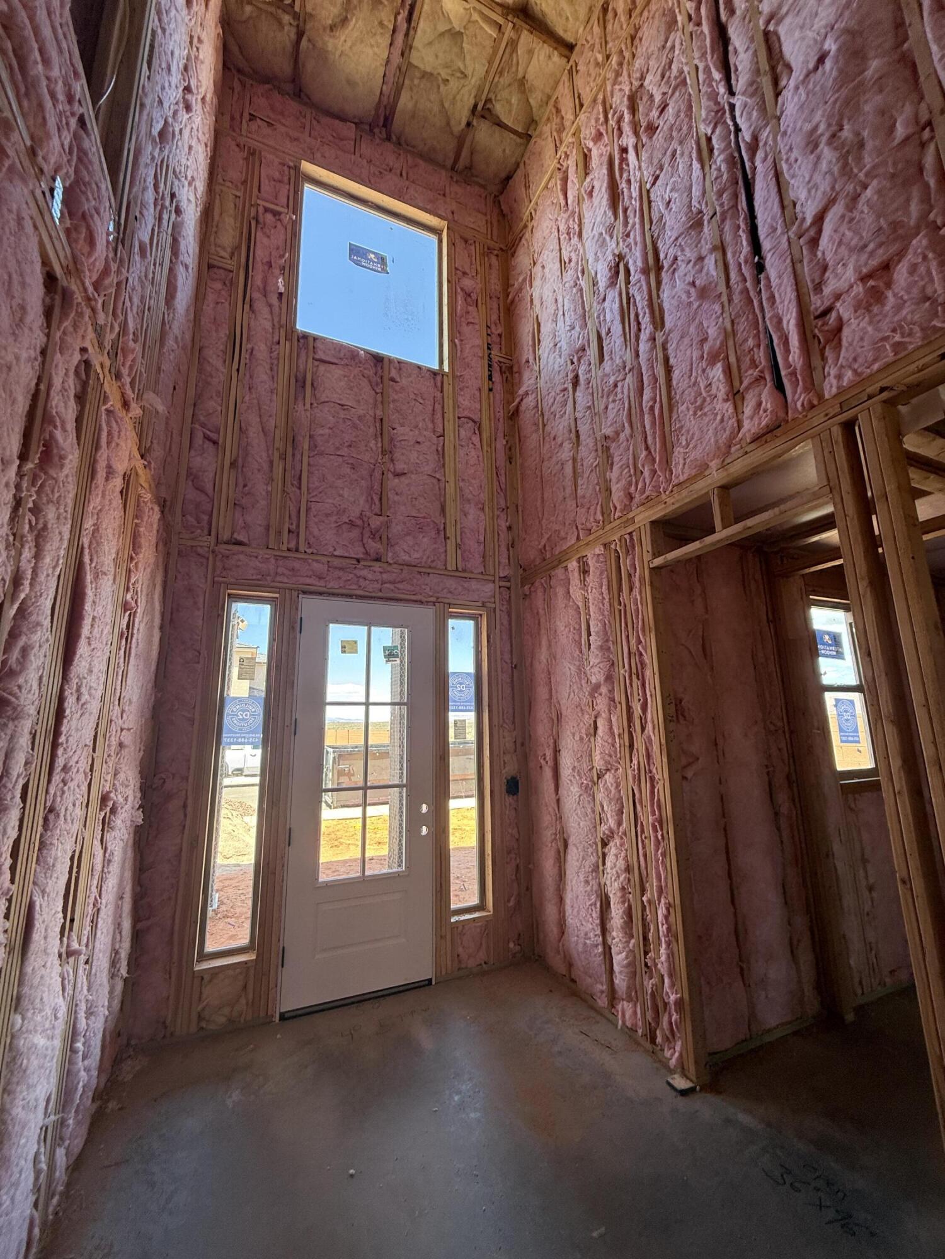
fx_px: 510
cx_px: 472
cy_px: 630
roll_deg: +2.7
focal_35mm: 14
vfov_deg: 102.1
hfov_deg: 85.7
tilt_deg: +12.2
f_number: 2.2
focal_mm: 2.22
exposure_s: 1/99
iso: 80
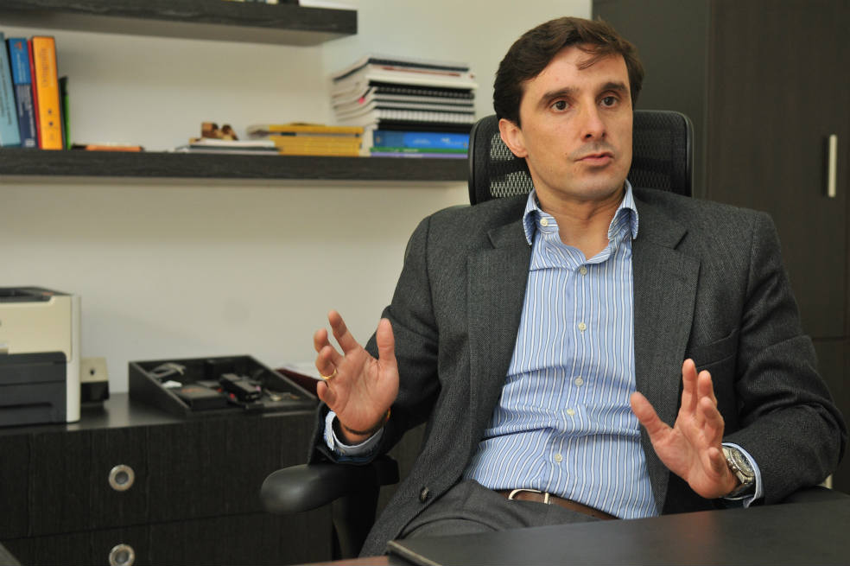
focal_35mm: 60
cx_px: 425
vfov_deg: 22.6
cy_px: 283
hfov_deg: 33.4
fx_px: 1416
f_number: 3.5
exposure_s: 1/80
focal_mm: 40
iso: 400
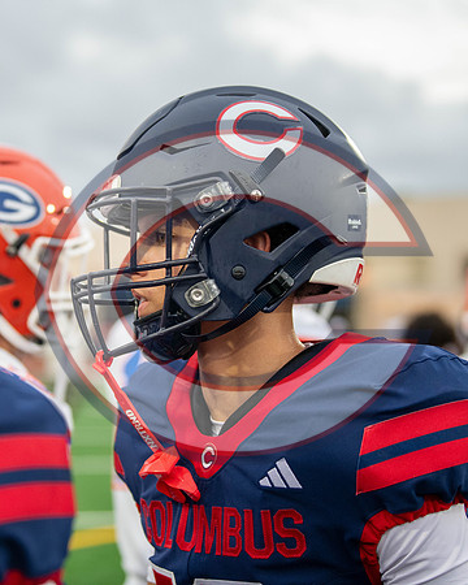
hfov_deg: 15.2
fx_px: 1755
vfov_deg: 18.9
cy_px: 292
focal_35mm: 101
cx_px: 164
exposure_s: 1/1000
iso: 1600
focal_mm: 72
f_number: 2.8
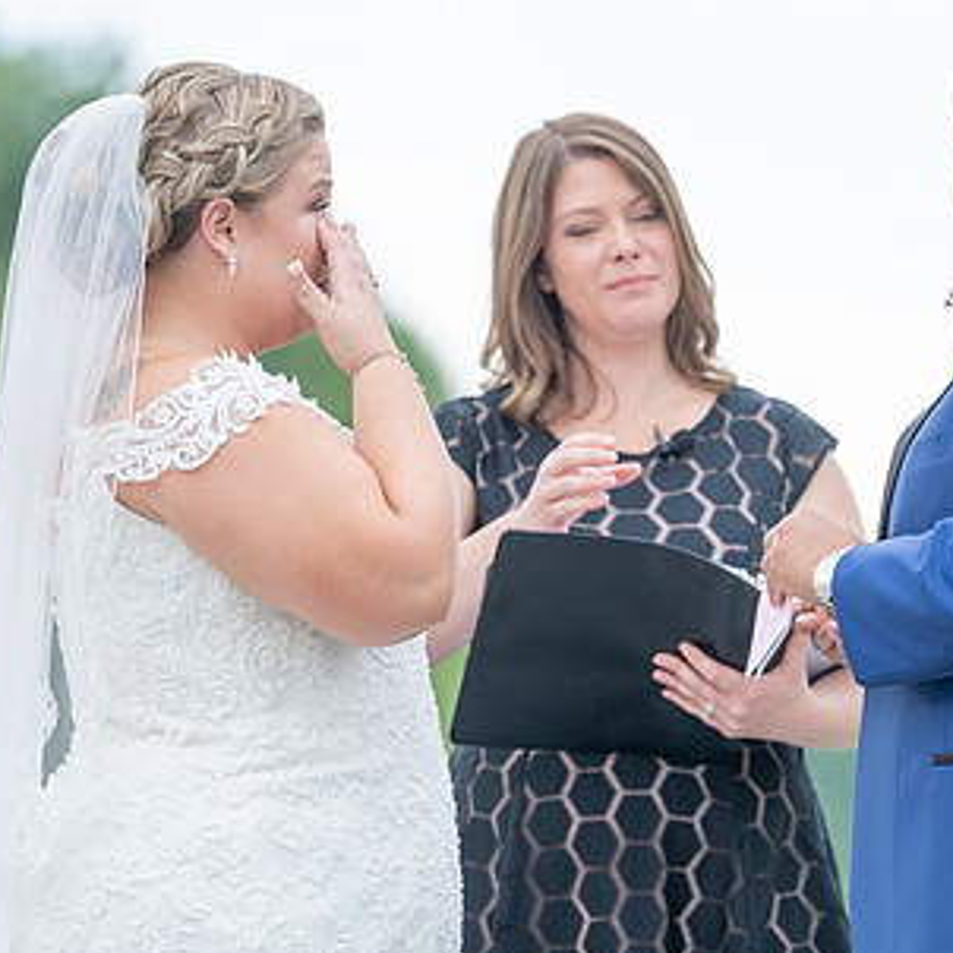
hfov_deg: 4.8
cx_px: 768
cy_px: 433
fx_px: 11244
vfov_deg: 4.9
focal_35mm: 361
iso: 160
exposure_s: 1/200
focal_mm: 198
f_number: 4
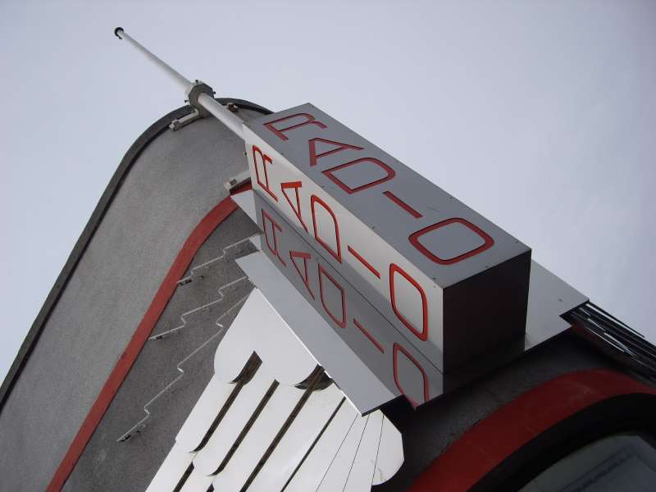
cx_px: 328
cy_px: 246
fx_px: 720
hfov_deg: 49.0
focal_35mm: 38
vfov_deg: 37.7
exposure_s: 1/200
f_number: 8
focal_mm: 7.9
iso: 64
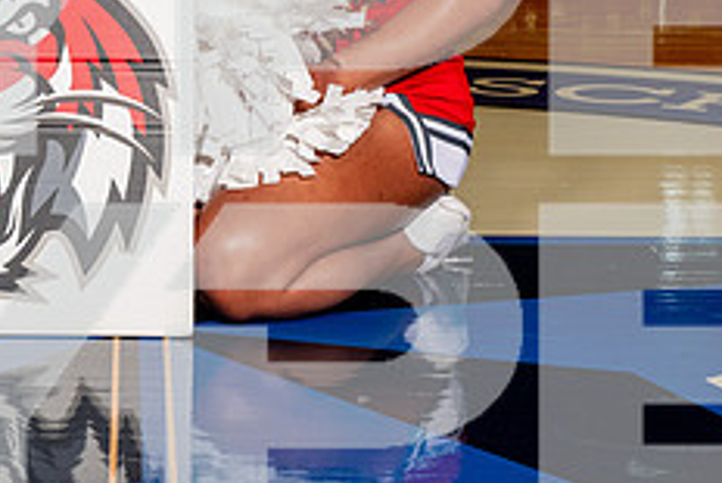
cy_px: -8
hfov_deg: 17.6
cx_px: 115
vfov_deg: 11.8
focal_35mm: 115
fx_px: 2308
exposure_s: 1/320
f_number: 7.1
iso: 800
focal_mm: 46
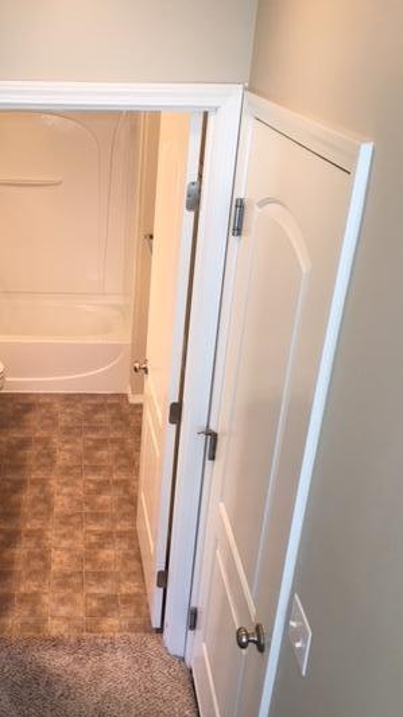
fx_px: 722
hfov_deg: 30.5
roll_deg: +0.2
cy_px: 410
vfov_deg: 52.6
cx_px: 86
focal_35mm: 38
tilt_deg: -27.3
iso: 64
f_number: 2.2
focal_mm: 4.15
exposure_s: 1/30
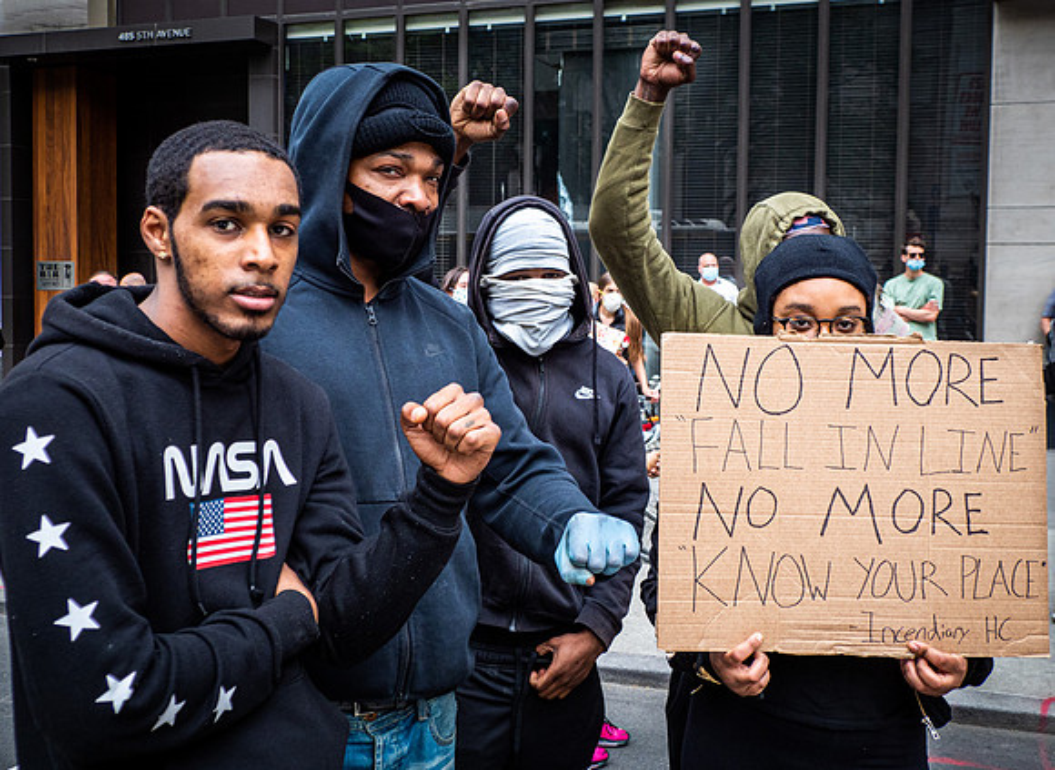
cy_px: 357
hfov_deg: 46.9
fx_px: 1215
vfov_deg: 35.1
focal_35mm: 40
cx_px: 560
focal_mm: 17
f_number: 4.2
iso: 400
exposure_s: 1/250
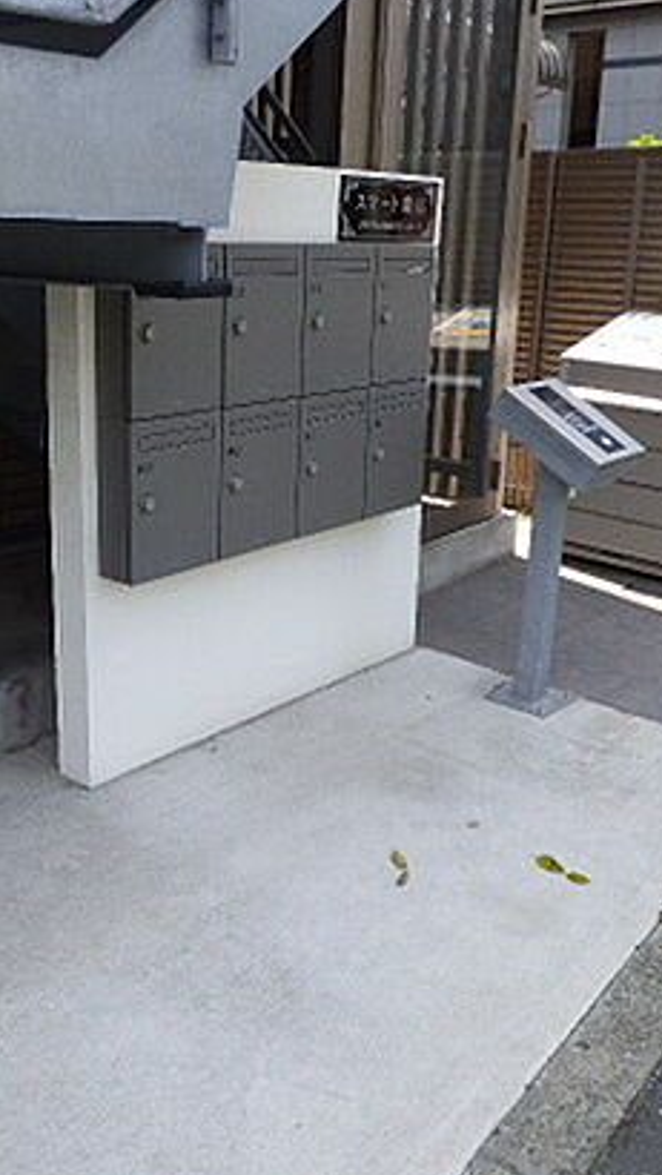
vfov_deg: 57.9
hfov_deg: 34.4
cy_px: 530
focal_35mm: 34
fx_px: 1060
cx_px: 224
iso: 100
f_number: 2.8
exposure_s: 1/640
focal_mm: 3.58
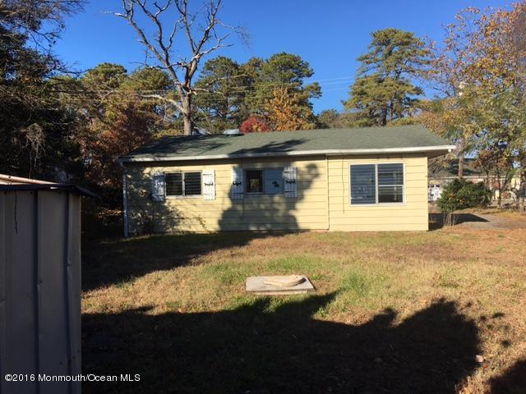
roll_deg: +1.7
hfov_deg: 61.7
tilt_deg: -0.4
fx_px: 441
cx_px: 263
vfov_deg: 48.2
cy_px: 197
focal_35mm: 29
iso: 25
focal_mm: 4.15
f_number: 2.2
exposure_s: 1/1374
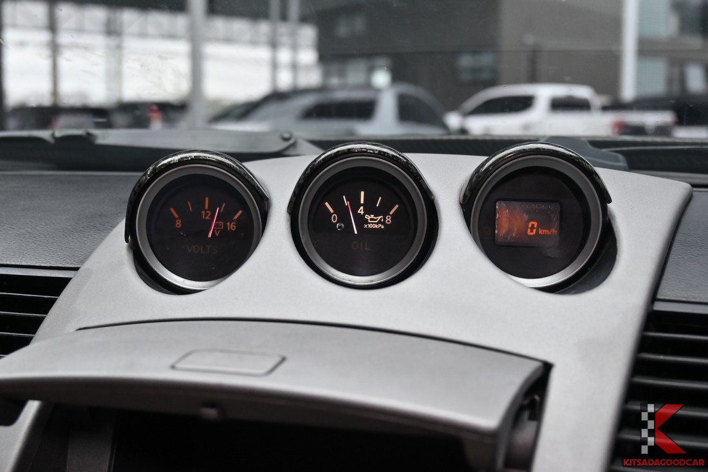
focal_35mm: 48
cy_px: 236
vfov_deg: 28.1
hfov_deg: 41.1
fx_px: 944
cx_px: 354
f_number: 5.6
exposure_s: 1/250
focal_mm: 32.5
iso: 800
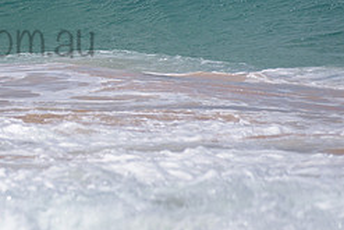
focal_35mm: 1441
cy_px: 12
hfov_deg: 1.4
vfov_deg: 1.0
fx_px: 13777
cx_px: -129
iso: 80
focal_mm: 500
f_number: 5.6
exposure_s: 1/2000
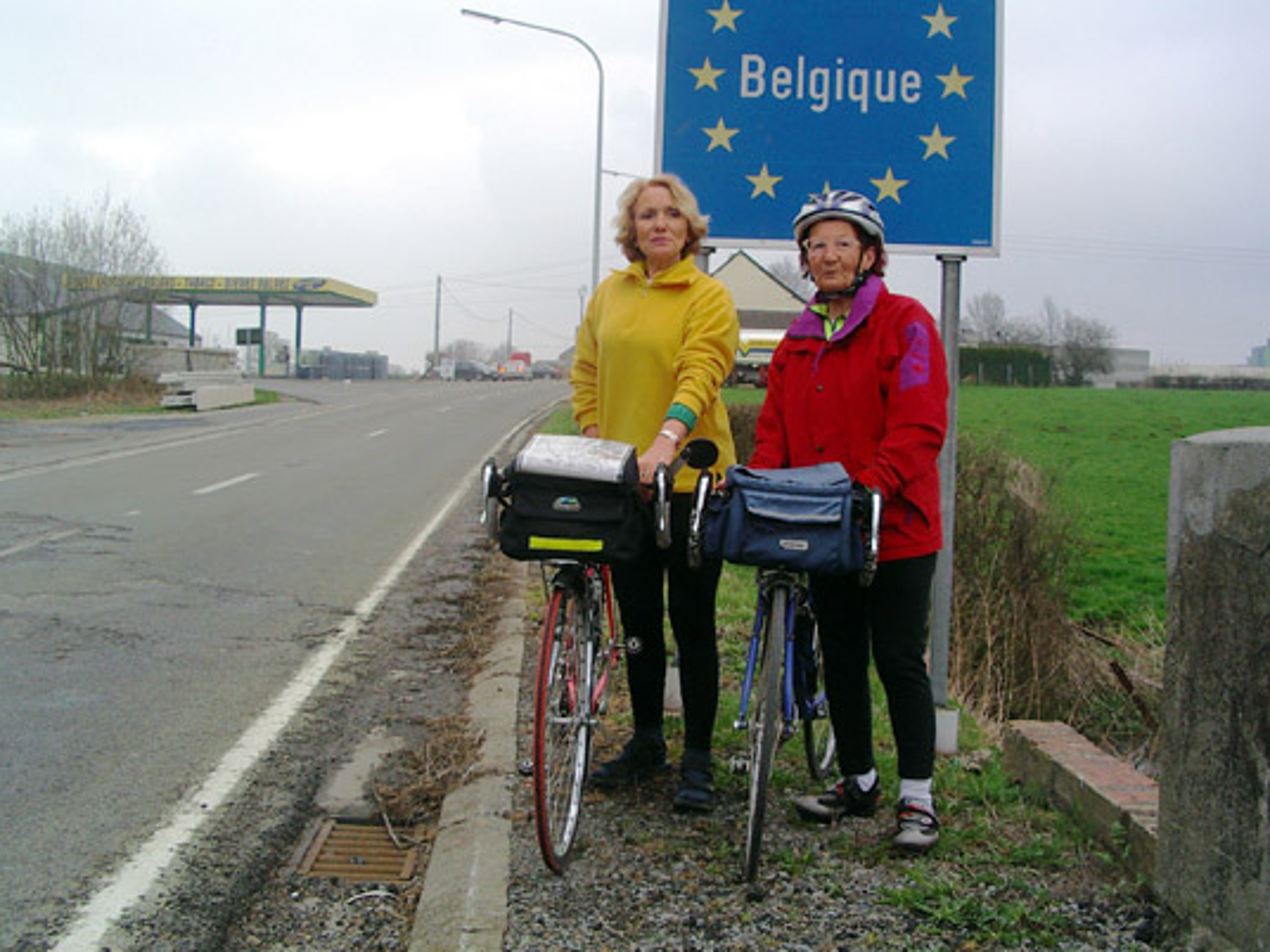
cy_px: 470
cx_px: 642
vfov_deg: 36.8
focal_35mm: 39
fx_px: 1431
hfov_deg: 47.9
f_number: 4.8
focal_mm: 5.8
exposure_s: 1/60
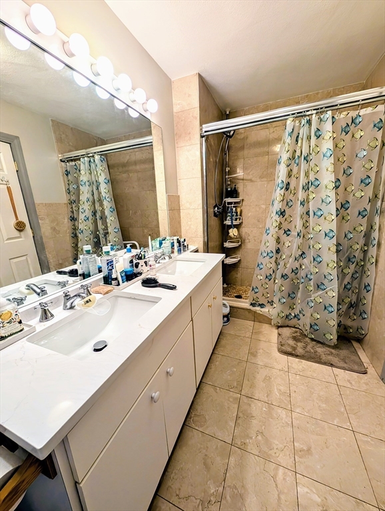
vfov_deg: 110.5
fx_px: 178
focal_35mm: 12
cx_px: 192
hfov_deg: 94.6
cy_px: 256
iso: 68
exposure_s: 1/120
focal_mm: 2.02
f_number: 1.7
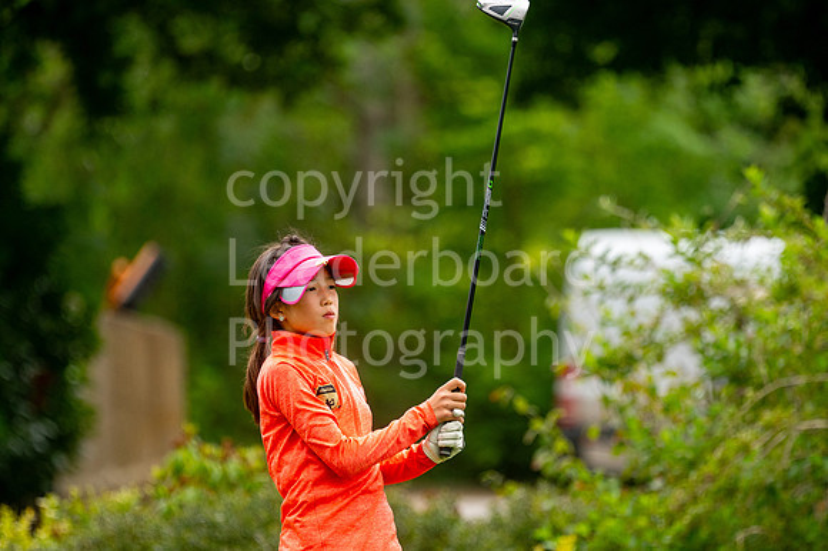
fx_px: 10344
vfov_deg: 3.1
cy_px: 276
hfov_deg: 4.6
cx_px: 414
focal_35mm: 450
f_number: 4
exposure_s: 1/1600
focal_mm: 300
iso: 320
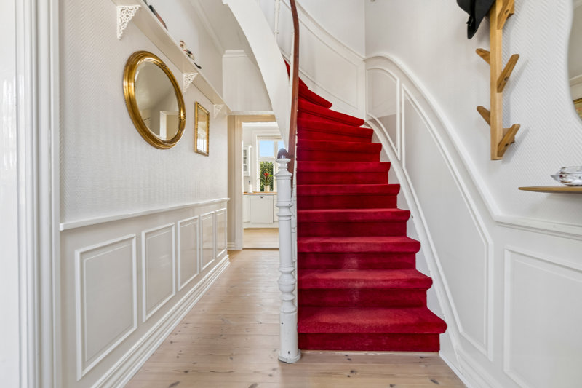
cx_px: 291
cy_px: 194
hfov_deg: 95.0
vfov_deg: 72.0
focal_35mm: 16
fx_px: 267
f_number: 8
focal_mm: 11
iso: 200
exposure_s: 1/15
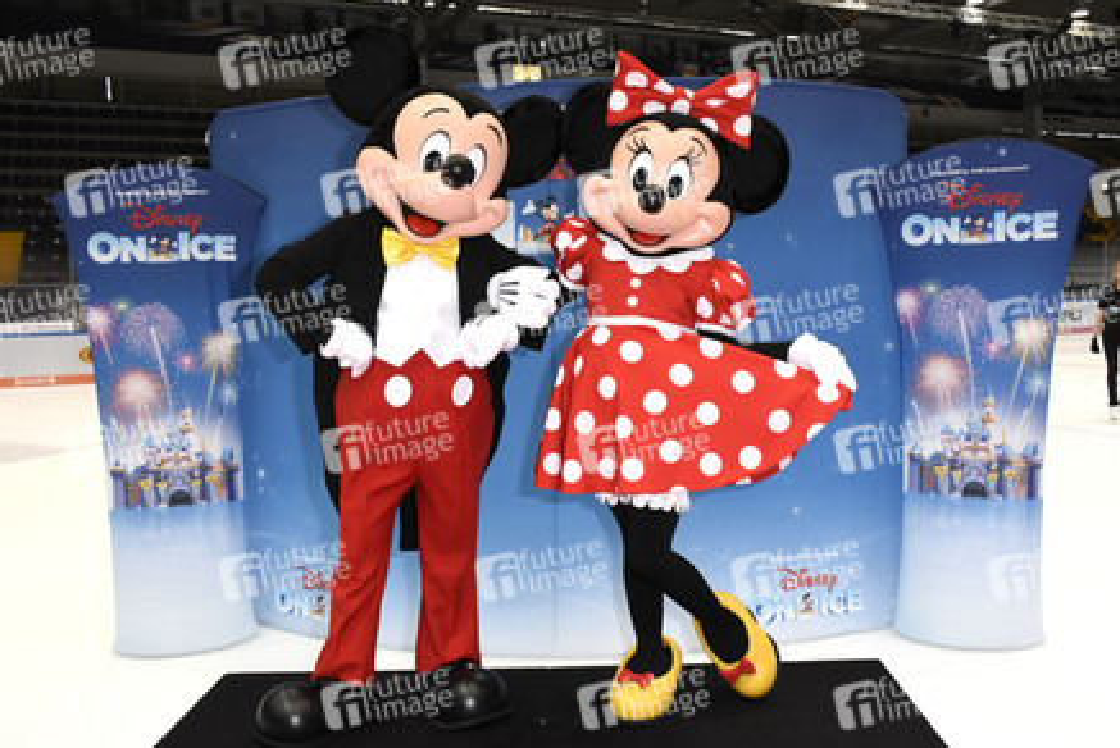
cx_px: 575
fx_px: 1058
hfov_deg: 55.8
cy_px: 379
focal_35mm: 34
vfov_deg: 38.9
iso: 1600
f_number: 6.3
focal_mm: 22
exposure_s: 1/160
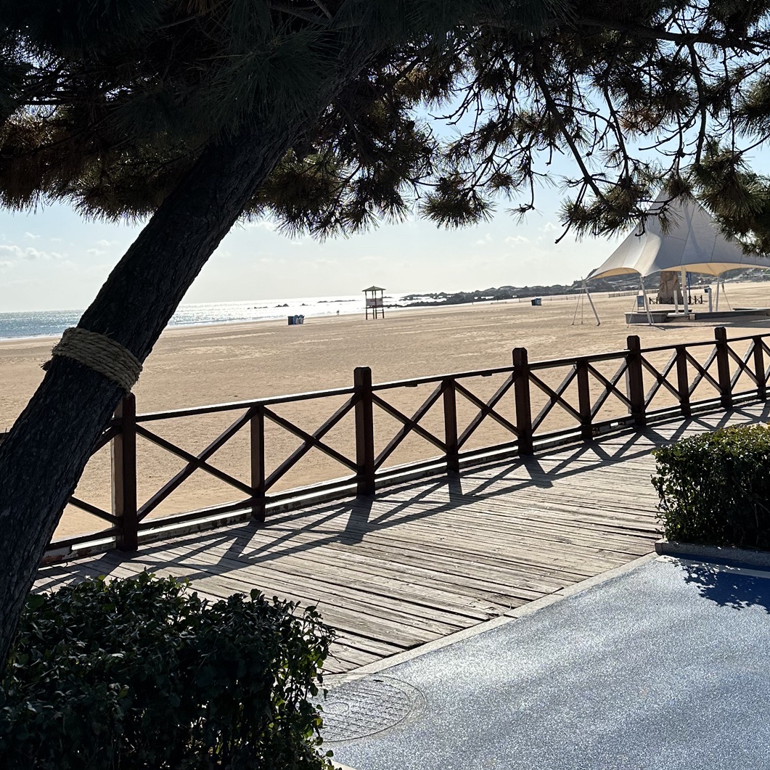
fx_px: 1007
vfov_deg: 40.7
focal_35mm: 40
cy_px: 199
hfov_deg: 41.6
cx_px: 470
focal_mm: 6.86
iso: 80
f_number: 1.78
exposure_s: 1/6211
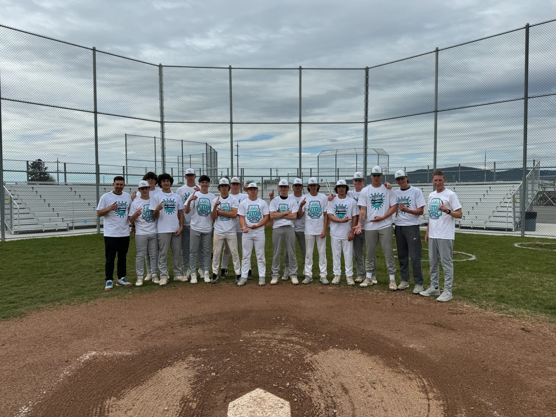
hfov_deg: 71.6
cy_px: 208
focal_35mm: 24
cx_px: 278
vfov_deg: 56.8
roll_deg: -0.2
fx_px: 385
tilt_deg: -3.1
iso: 80
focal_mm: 6.76
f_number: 1.78
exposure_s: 1/5814
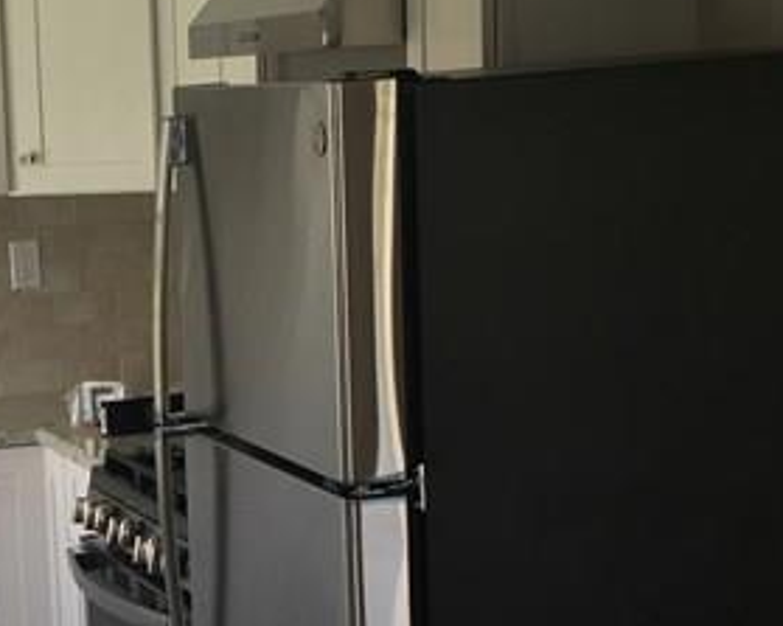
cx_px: -216
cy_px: 539
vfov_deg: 14.7
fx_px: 2409
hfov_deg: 17.4
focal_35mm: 104
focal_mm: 4.15
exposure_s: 1/120
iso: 25
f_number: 2.2
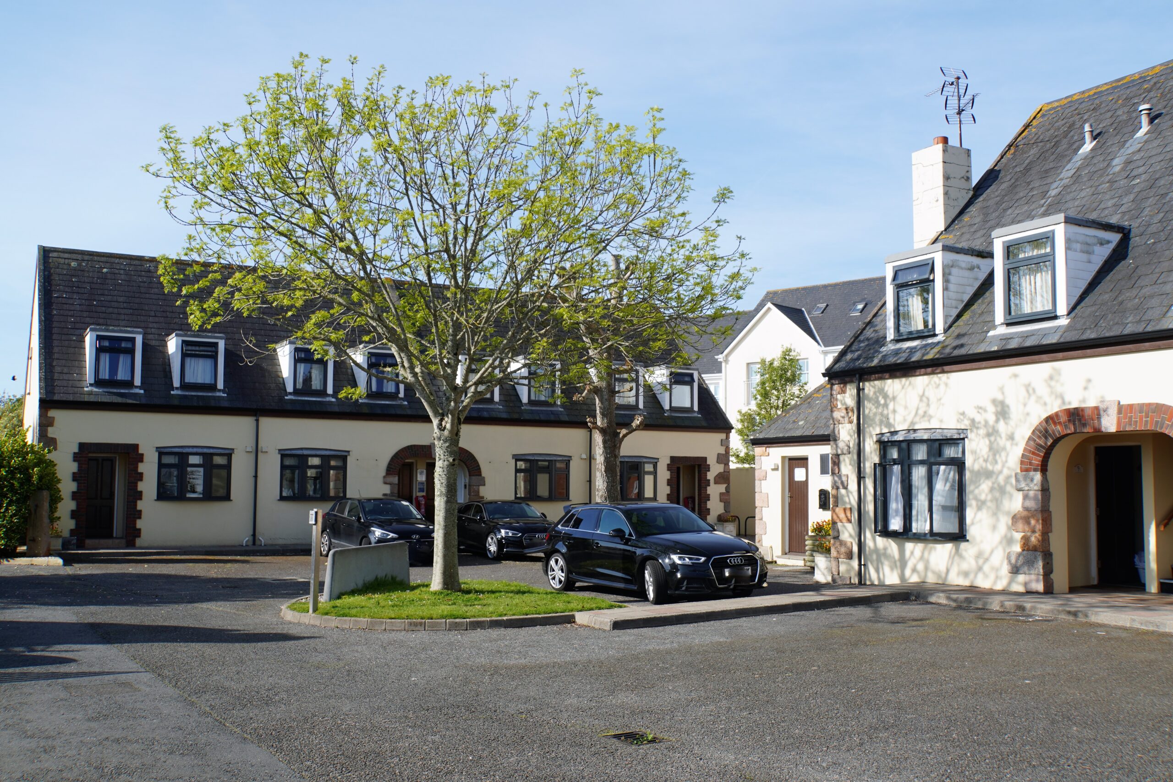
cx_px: 586
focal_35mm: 34
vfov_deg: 38.4
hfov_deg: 55.1
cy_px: 391
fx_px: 1124
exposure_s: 1/160
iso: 100
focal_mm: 23
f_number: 9
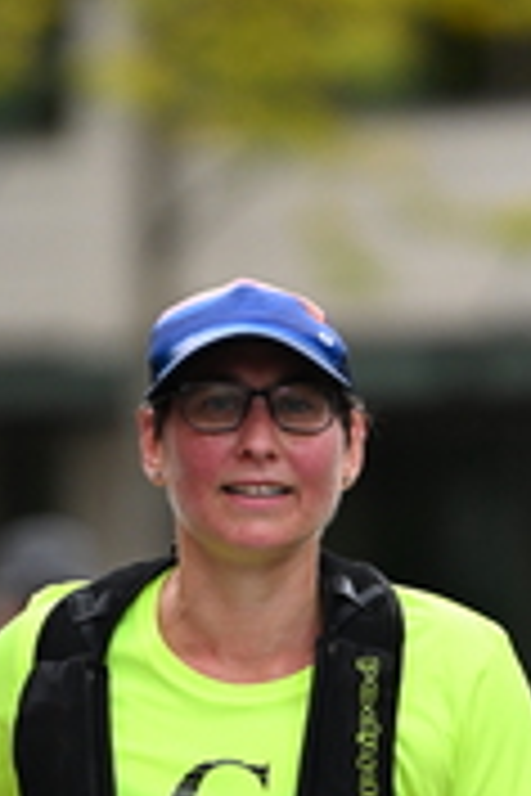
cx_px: 358
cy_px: 895
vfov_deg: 3.3
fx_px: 13739
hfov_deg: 2.2
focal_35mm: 621
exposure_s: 1/5000
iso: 1600
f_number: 2.8
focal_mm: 200
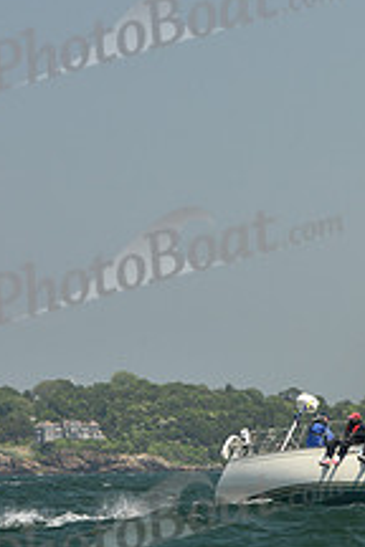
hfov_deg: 4.9
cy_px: 357
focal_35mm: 282
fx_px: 4288
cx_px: 475
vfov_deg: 7.3
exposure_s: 1/640
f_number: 5.6
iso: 250
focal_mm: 105
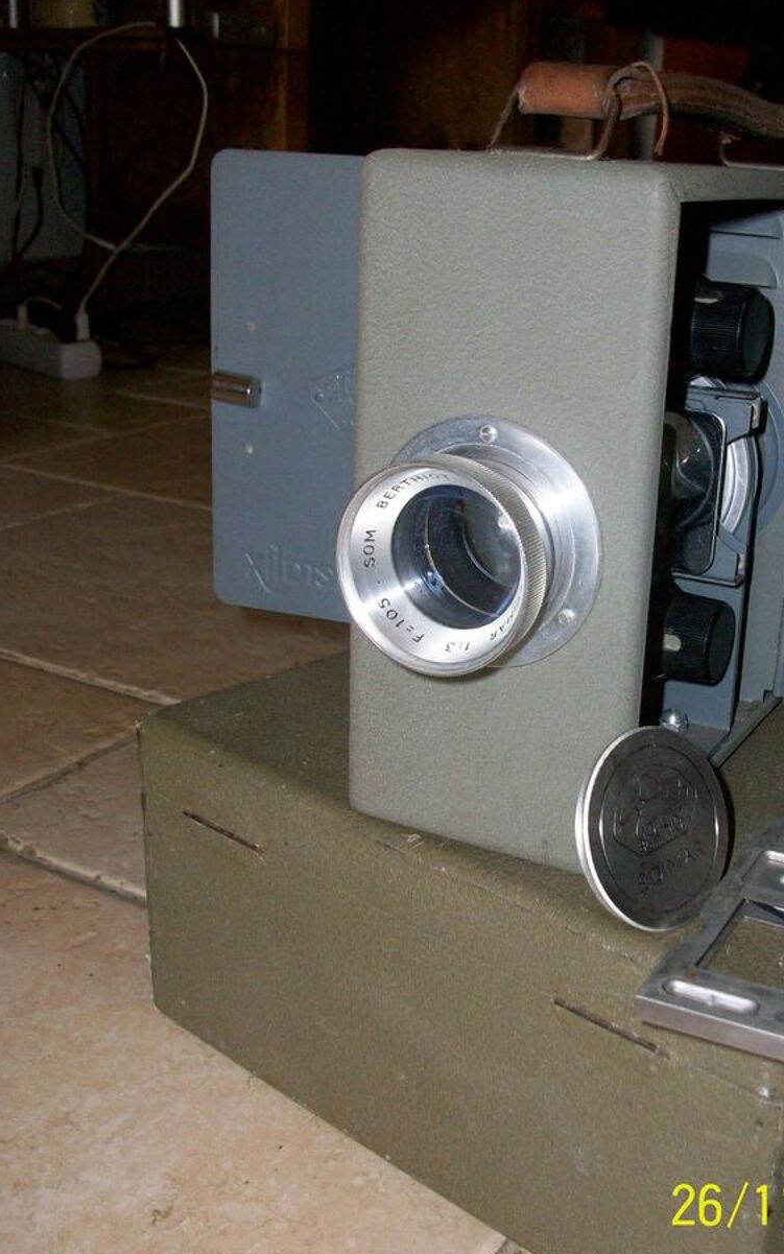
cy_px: 602
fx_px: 1367
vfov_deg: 49.3
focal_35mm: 40
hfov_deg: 31.8
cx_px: 521
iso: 160
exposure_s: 1/60
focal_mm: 5.7
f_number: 2.8
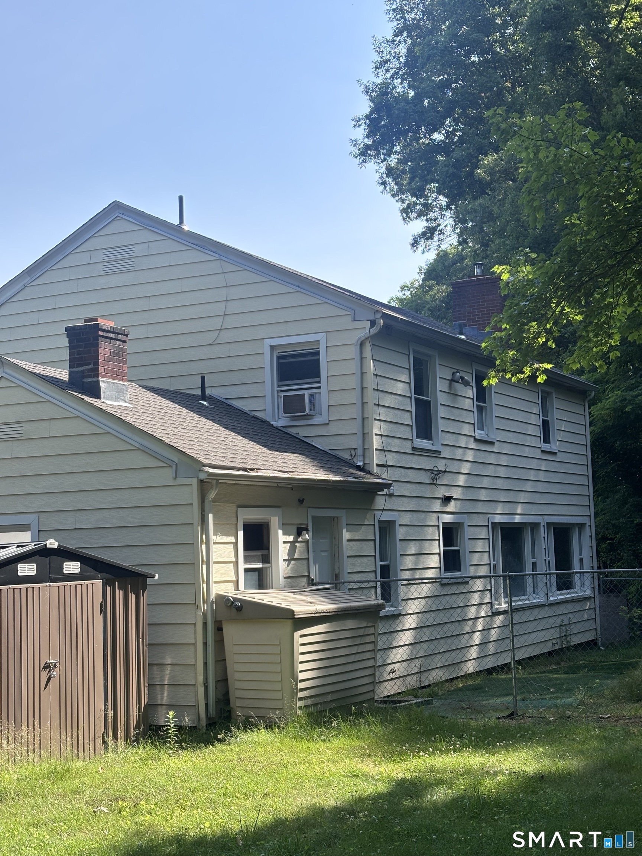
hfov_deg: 28.0
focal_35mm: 52
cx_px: 321
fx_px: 1286
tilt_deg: +5.5
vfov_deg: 36.8
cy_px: 428
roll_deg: +1.1
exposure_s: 1/1178
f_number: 1.6
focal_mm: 5.96
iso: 32
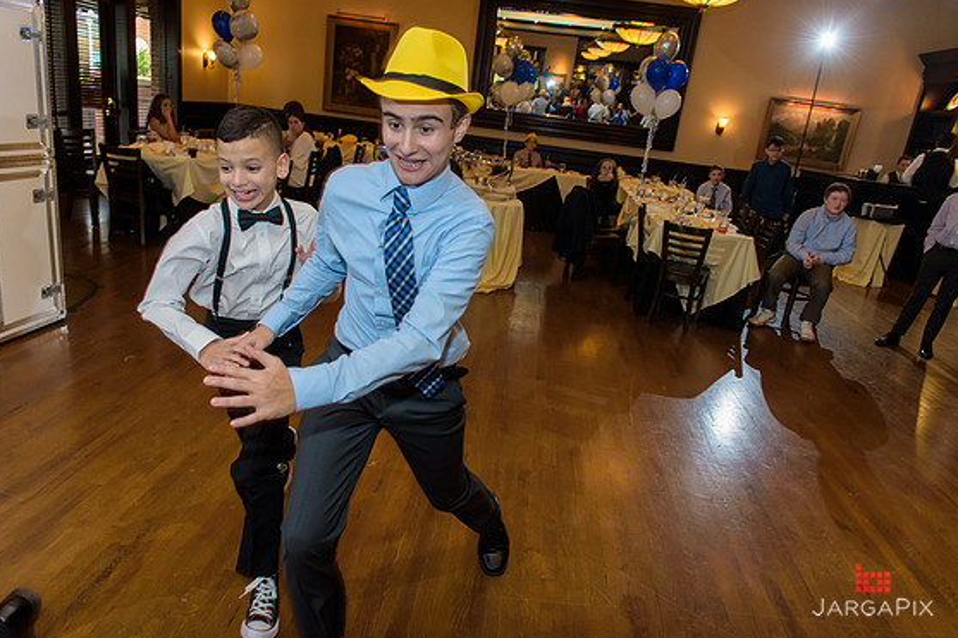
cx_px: 478
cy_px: 321
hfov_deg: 71.5
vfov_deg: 51.3
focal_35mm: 25
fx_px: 665
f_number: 3.2
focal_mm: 24
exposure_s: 1/125
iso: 1600
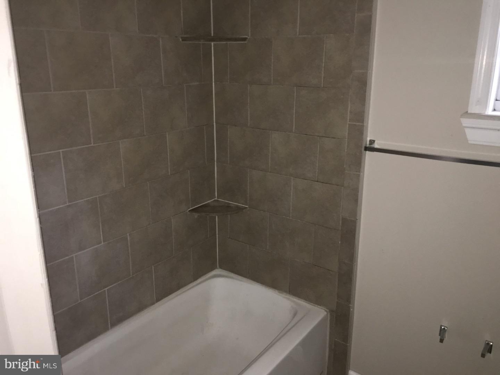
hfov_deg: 61.7
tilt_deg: -15.5
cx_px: 250
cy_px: 188
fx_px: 419
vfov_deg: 48.2
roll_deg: +0.0
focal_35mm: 29
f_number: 2.2
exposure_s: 1/16
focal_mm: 4.15
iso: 160
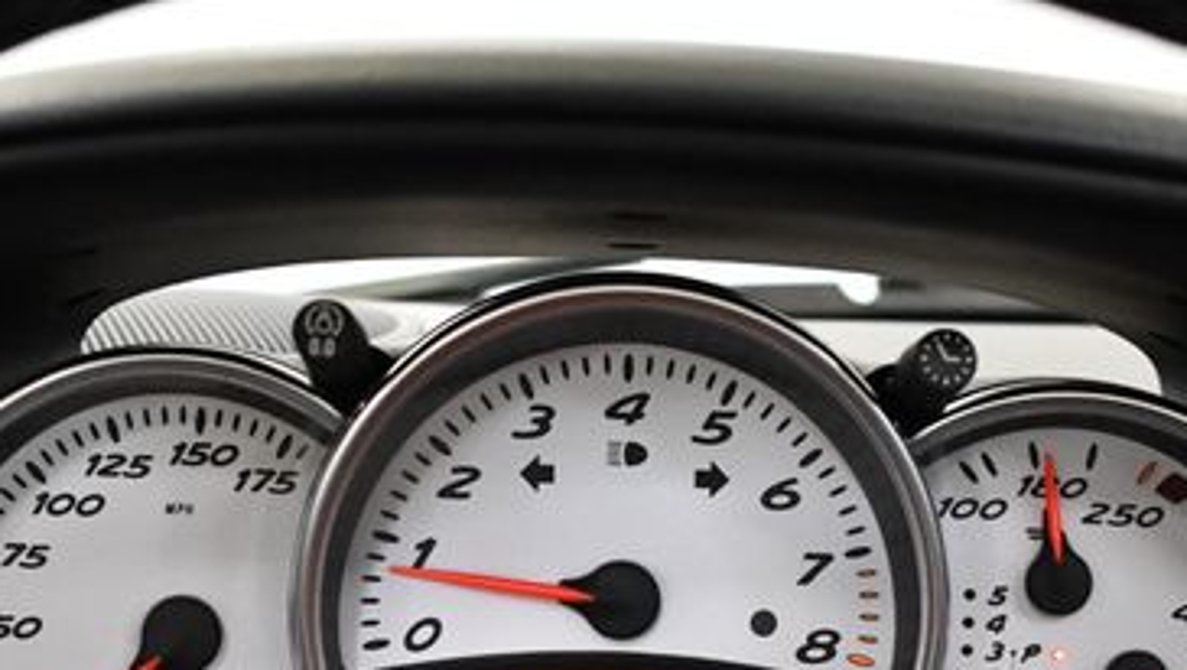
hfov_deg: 31.9
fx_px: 2079
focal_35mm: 66
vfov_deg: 17.9
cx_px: 615
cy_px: 634
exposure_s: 1/100
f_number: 4
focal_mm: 24
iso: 3200
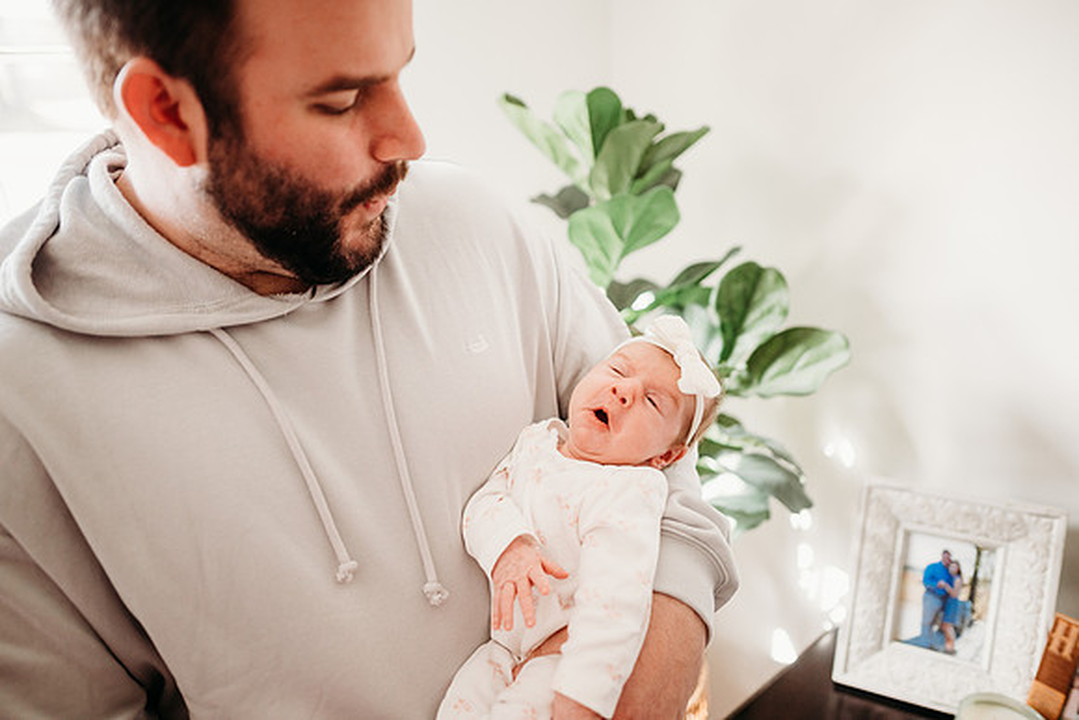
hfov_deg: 73.7
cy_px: 360
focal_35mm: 24
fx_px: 719
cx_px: 540
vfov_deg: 53.2
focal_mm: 24
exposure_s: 1/500
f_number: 1.8
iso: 640
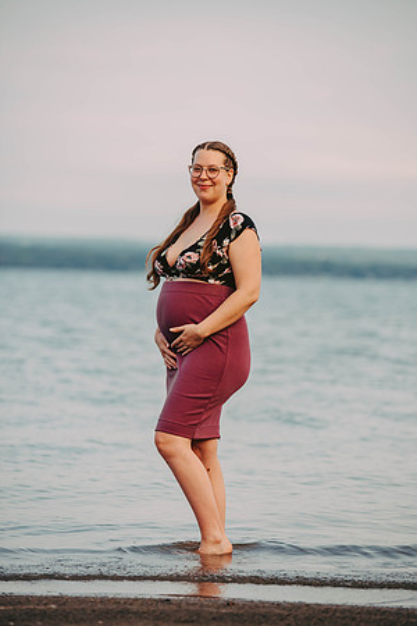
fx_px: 2867
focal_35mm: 165
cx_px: 208
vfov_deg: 12.5
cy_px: 313
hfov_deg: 8.3
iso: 250
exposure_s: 1/640
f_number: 3.5
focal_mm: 165
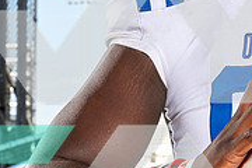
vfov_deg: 7.9
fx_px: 1218
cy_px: 30
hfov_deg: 11.6
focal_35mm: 174
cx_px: 290
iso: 160
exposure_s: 1/250
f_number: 8
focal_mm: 54
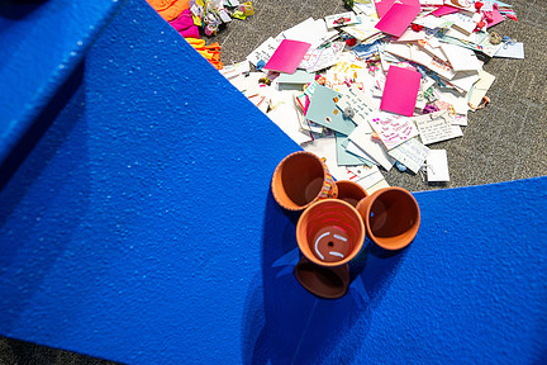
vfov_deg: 44.6
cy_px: 137
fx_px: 441
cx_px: 356
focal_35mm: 29
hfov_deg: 62.4
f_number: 5.6
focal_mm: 21
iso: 2500
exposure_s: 1/100
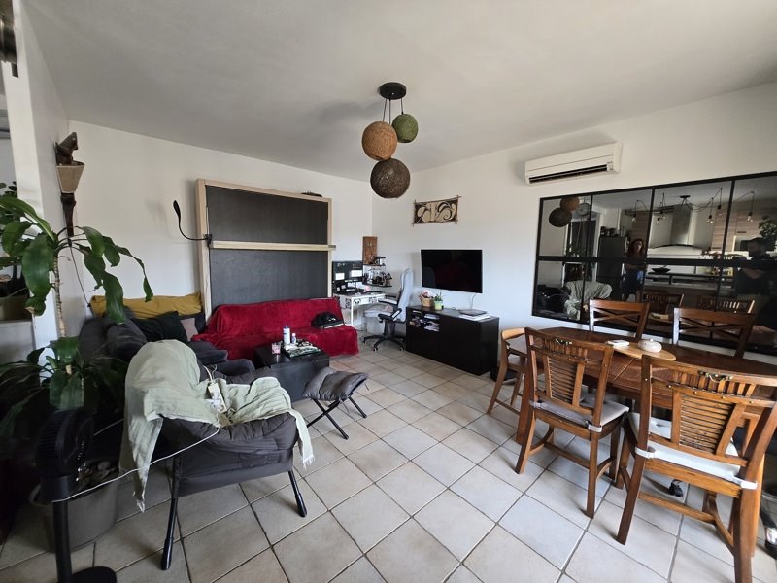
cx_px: 388
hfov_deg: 106.2
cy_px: 292
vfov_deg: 89.9
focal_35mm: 13
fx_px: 292
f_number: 2.2
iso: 160
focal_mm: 1.7
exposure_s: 1/50
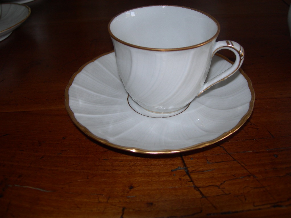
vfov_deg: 37.7
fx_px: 319
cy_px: 109
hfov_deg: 49.0
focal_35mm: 38
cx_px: 146
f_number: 2.8
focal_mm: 7.8
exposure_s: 1/60.1
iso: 50
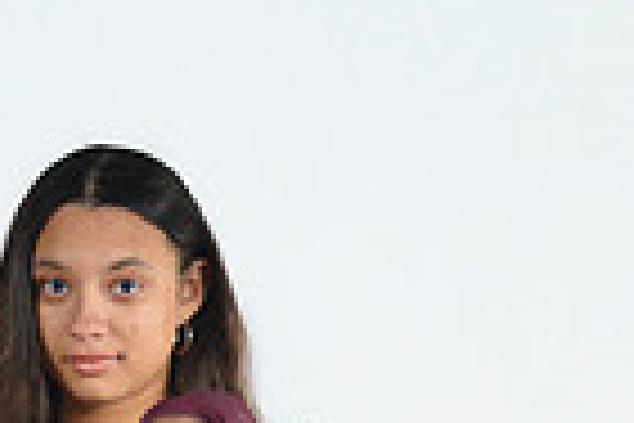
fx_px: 2536
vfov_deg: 8.7
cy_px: 990
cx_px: 72
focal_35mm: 144
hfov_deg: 14.1
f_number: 5.6
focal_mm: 45
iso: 200
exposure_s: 1/200
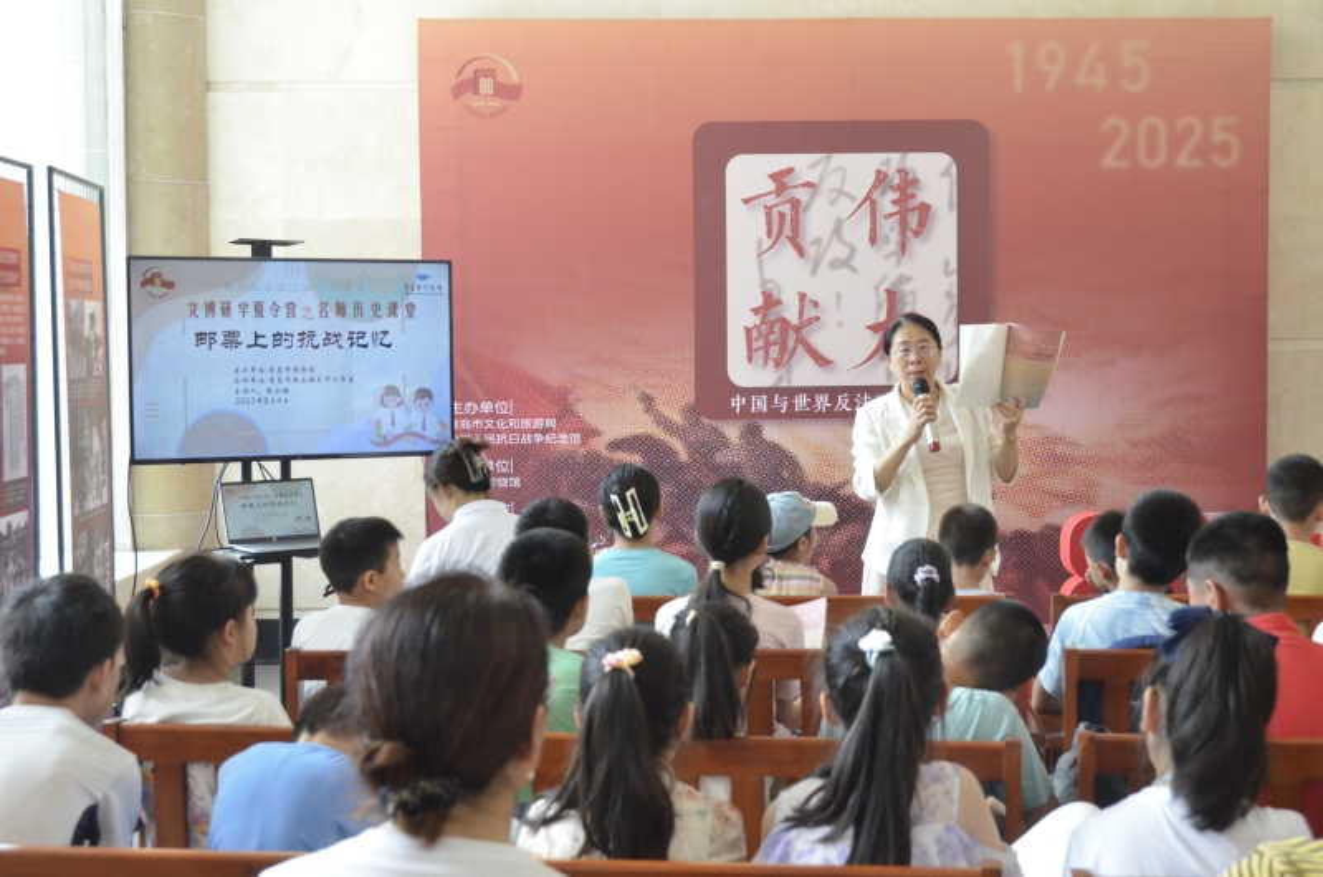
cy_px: 438
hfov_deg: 32.0
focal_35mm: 63
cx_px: 662
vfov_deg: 21.5
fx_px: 2311
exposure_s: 1/250
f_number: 8
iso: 3200
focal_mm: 42
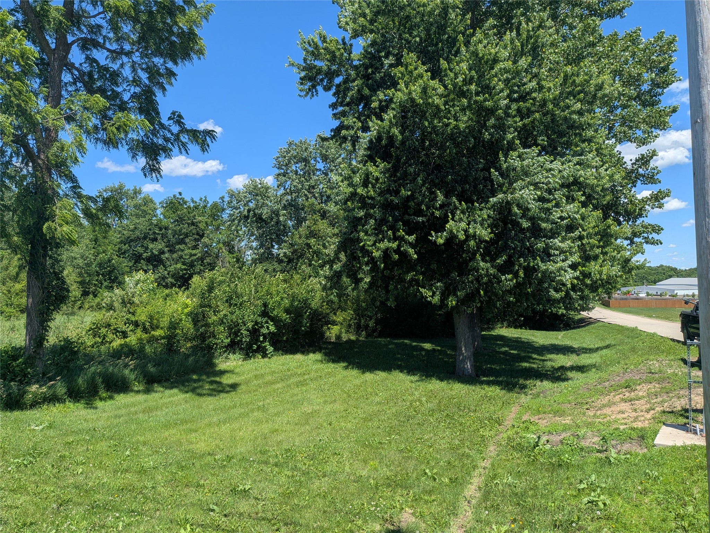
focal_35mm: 24
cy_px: 266
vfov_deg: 56.8
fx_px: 492
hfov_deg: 71.6
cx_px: 355
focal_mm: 4.53
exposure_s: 1/1377
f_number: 1.7
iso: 30
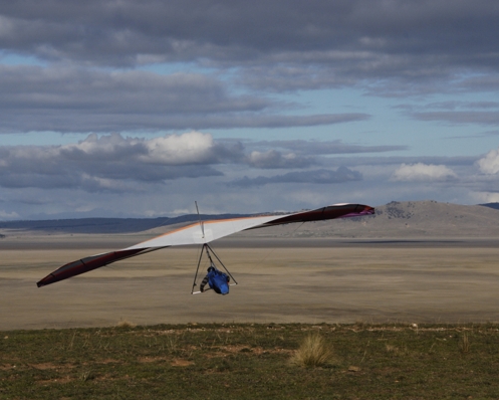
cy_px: 199
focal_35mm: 119
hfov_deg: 16.1
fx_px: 1758
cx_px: 199
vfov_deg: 13.0
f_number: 16
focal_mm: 70
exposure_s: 1/640
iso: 400
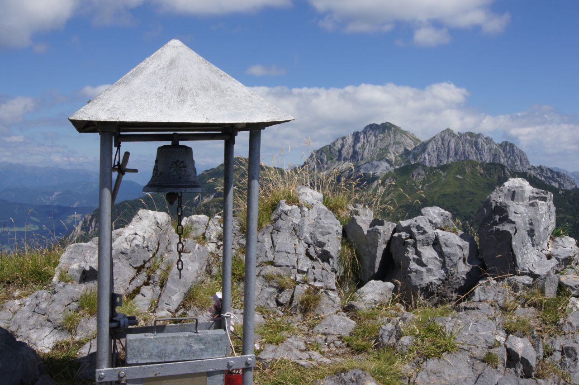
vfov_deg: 34.1
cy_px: 192
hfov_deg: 49.6
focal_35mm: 39
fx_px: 627
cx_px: 290
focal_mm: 26
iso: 200
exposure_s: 1/160
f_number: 20
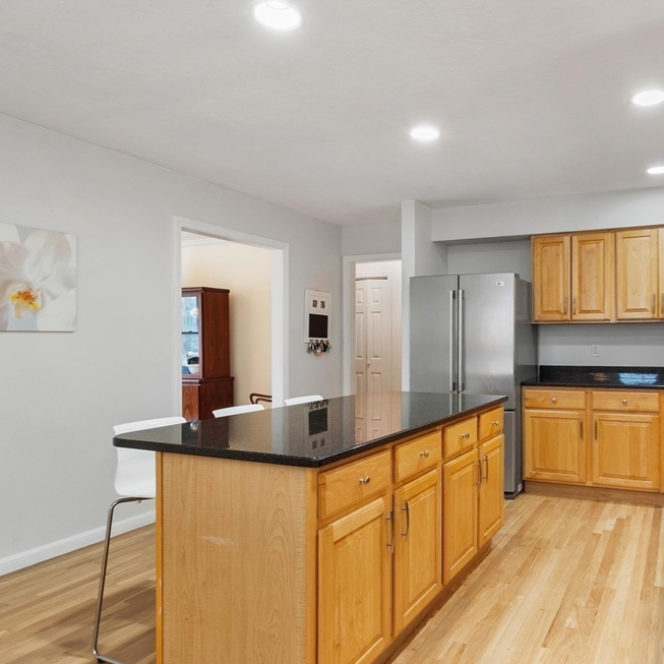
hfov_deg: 62.8
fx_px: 521
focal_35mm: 24
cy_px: 334
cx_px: 461
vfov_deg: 65.0
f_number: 8
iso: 400
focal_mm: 12
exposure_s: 1.6
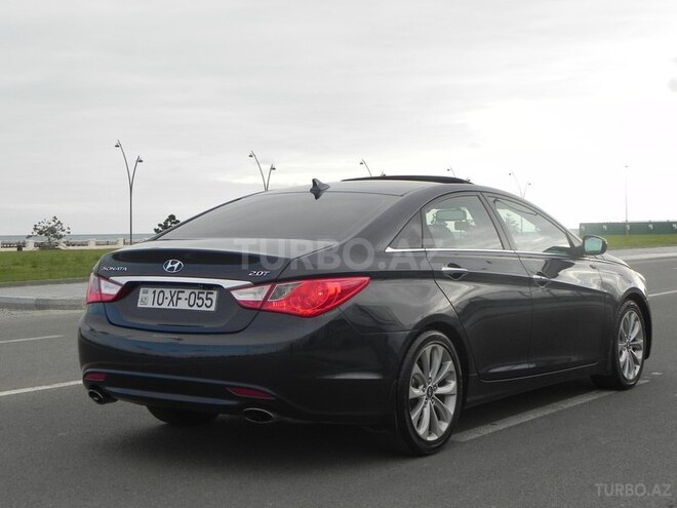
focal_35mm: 58
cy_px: 254
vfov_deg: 25.2
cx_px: 338
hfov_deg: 33.2
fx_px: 1134
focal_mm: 10.3
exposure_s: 1/237
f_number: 6.3
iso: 160
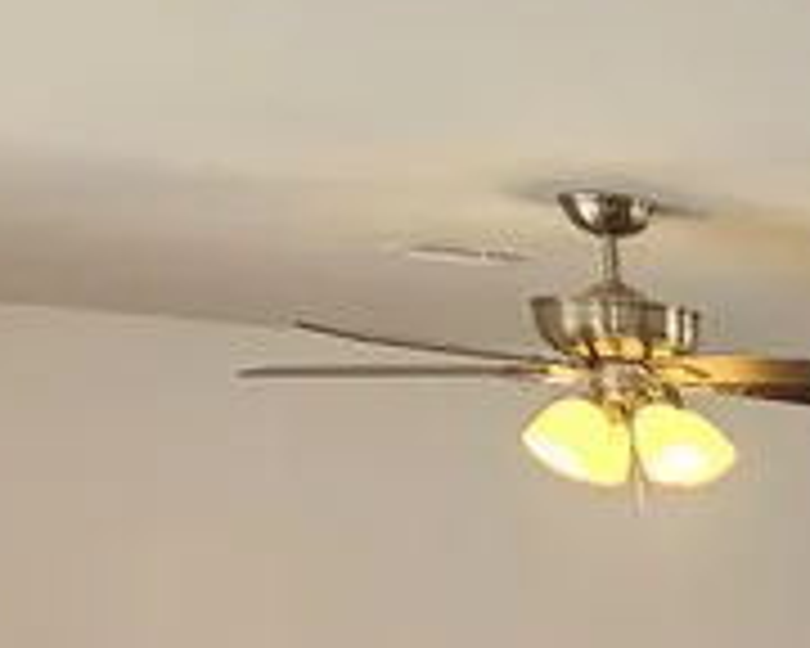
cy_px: 1058
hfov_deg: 16.2
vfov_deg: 18.1
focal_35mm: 72
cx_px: 1814
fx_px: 1726
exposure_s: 1/60
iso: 80
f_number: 2.2
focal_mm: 2.2
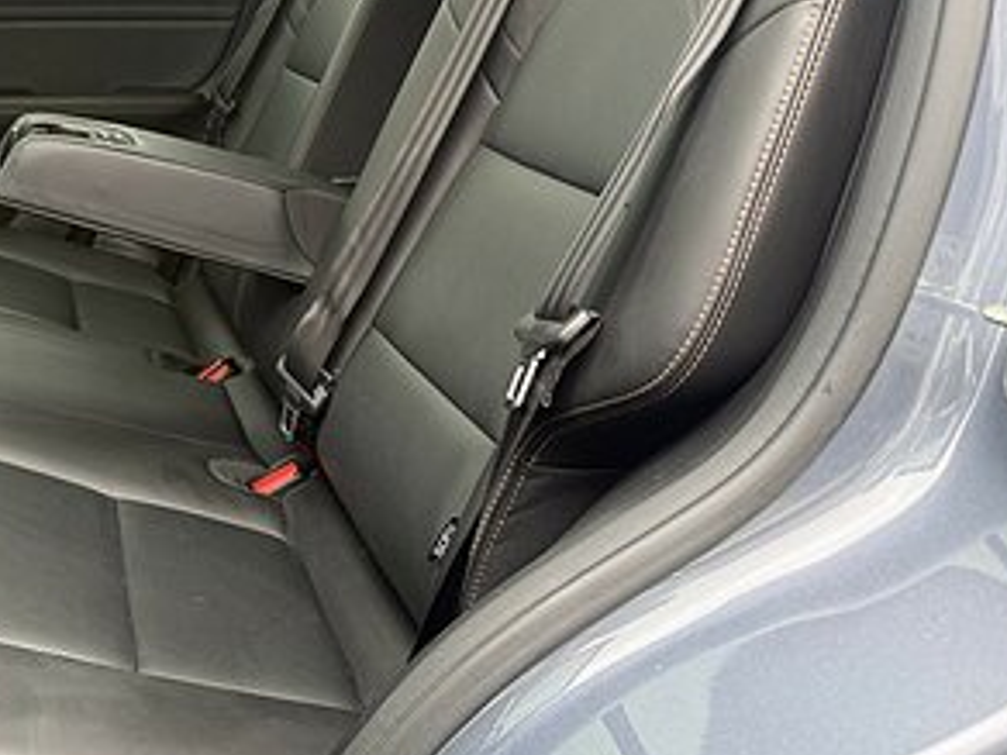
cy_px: 140
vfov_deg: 31.3
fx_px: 1309
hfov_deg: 38.7
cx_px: 72
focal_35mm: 45
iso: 200
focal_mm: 6.76
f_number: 1.78
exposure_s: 1/113
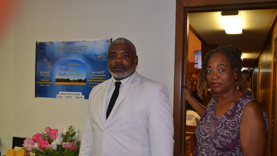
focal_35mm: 38
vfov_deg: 31.1
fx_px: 279
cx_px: 138
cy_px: 91
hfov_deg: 52.8
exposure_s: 1/60
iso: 640
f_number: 4
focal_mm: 24
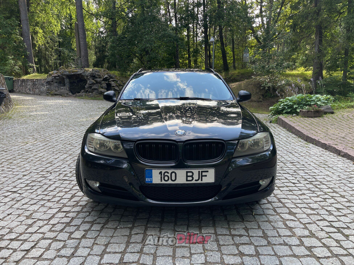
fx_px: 256
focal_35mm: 25
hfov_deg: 69.4
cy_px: 132
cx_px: 177
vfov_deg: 54.9
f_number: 1.6
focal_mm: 5.1
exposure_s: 1/514
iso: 50
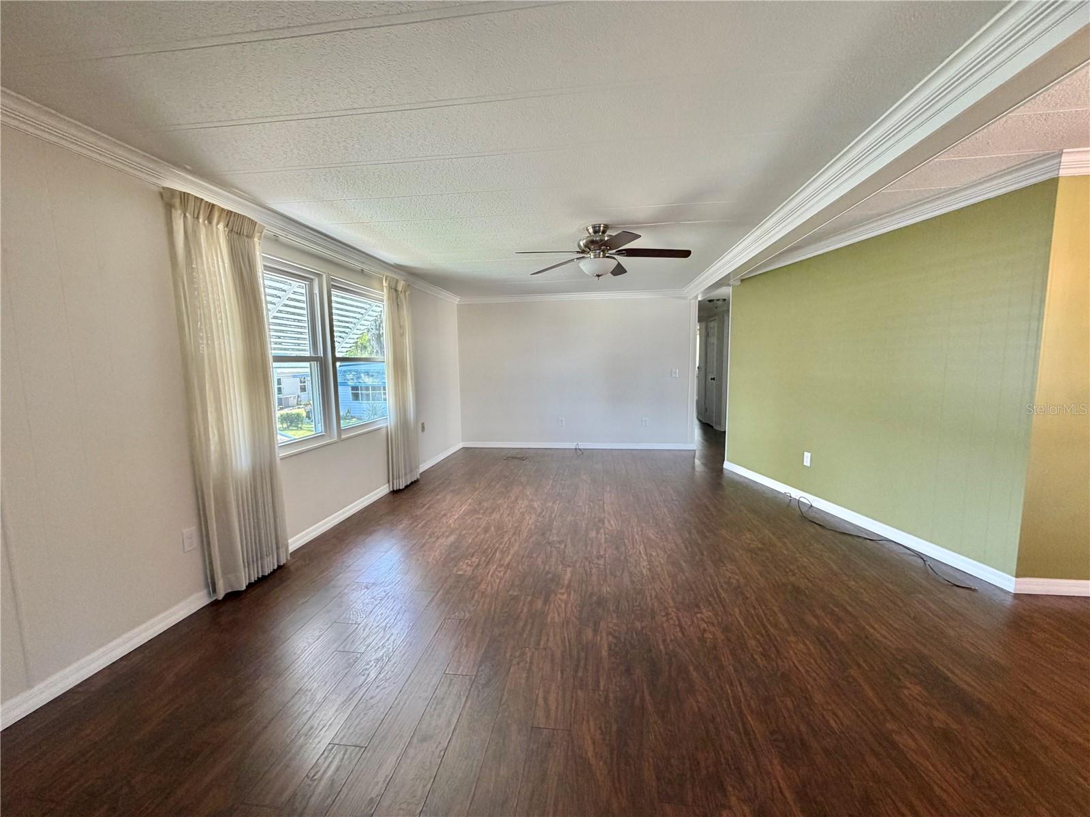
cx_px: 545
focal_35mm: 14
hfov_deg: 102.1
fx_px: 441
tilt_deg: -6.0
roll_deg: +1.0
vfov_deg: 85.7
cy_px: 408
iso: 200
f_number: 2.2
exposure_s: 1/60
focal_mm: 2.22
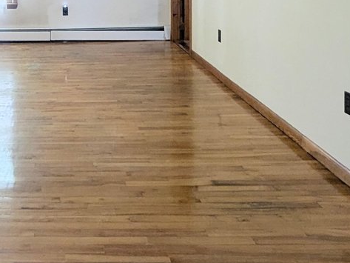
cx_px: 46
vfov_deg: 29.4
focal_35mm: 44
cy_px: -33
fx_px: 445
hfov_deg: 40.2
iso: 50
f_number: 2.2
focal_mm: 1.95
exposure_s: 1/42.5
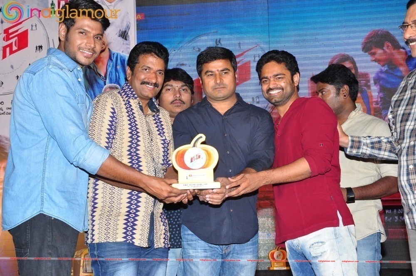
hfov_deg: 33.4
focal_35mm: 60
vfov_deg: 22.6
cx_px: 208
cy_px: 138
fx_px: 692
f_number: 8
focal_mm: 40
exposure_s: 1/125
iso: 500
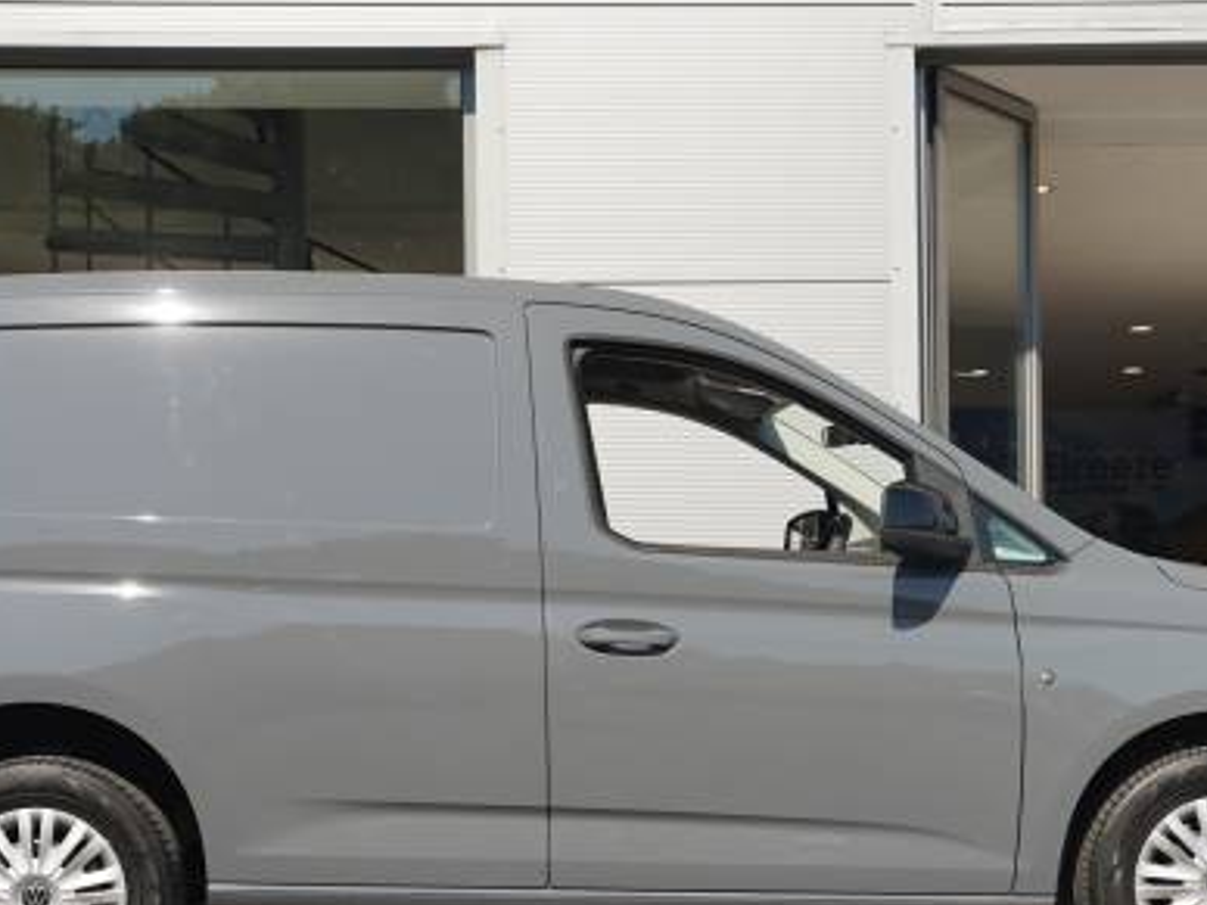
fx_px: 2272
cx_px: 610
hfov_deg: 29.8
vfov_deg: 22.4
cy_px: 606
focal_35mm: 65
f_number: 4.5
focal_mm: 41.1
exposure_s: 1/320
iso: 100
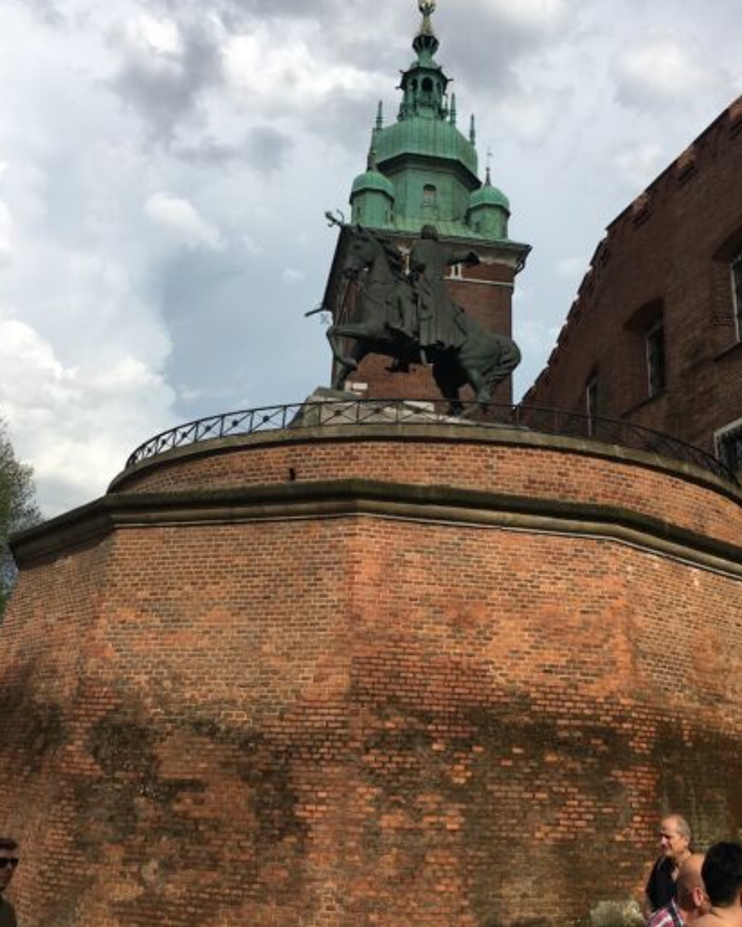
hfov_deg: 44.5
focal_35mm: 33
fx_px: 906
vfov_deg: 54.1
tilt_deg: +23.1
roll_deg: +2.7
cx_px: 396
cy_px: 419
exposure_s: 1/1832
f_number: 2.2
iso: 25
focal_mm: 4.15
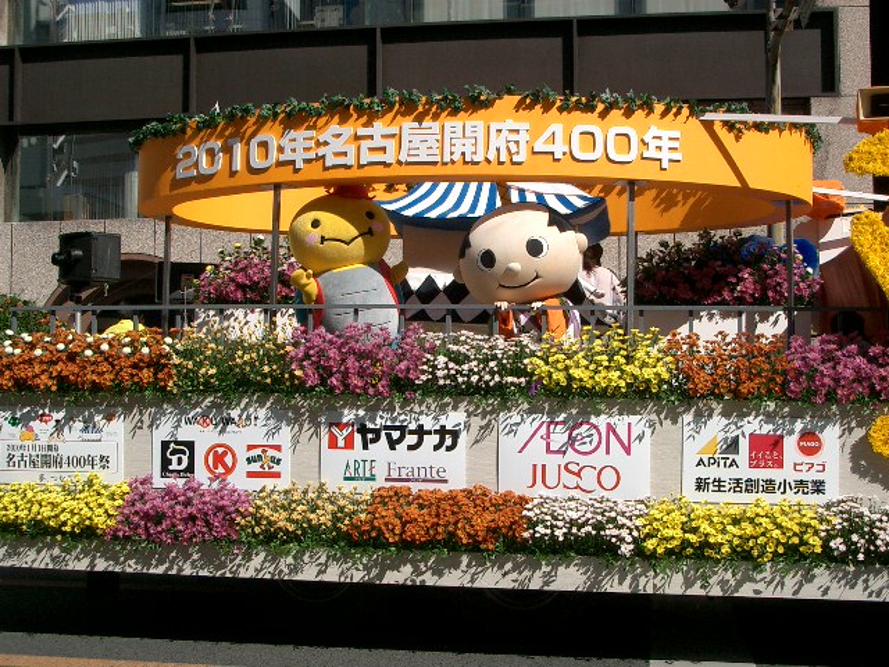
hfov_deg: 38.9
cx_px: 444
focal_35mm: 49
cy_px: 334
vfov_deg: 29.7
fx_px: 1258
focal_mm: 8.2
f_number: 5
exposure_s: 1/500
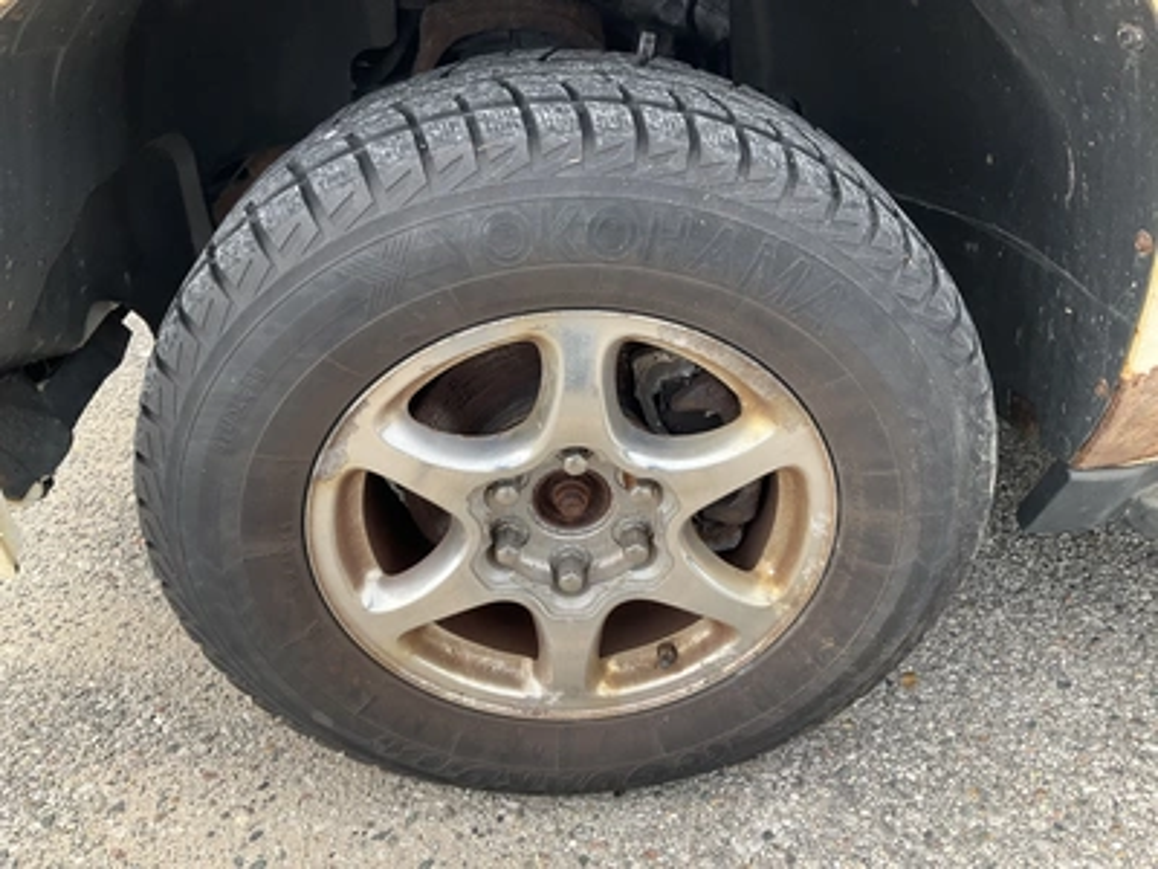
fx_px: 970
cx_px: 579
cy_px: 434
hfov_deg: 61.7
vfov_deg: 48.2
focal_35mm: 29
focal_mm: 3
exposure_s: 1/122
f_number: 1.8
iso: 32
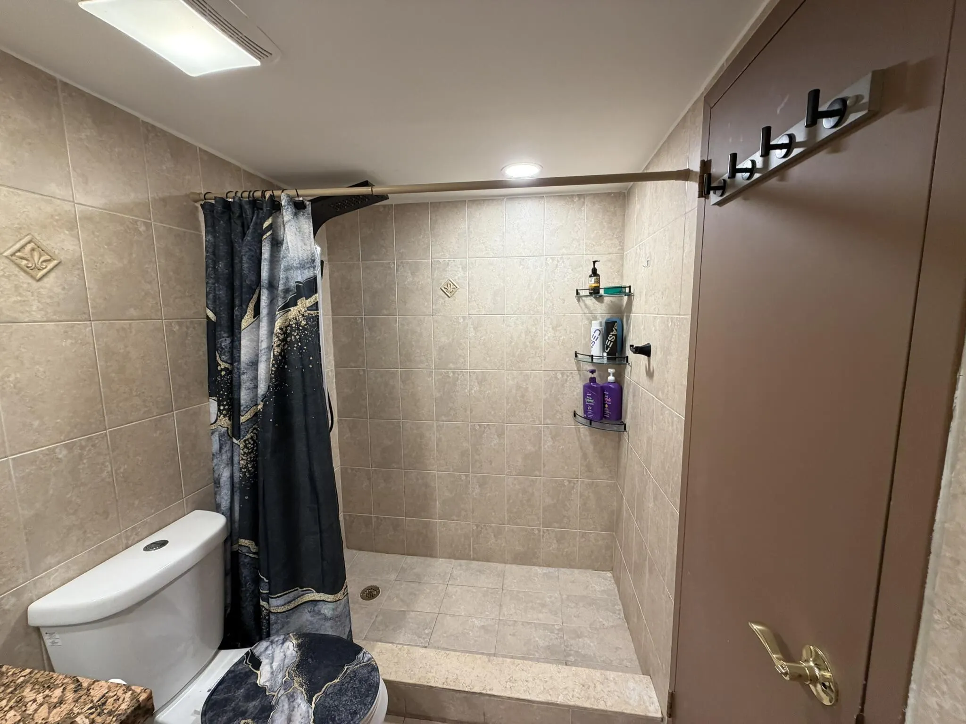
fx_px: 391
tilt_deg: -6.9
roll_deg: +0.0
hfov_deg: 102.1
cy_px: 362
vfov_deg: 85.7
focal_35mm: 14
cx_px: 483
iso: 250
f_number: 2.2
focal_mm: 2.22
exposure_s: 1/60
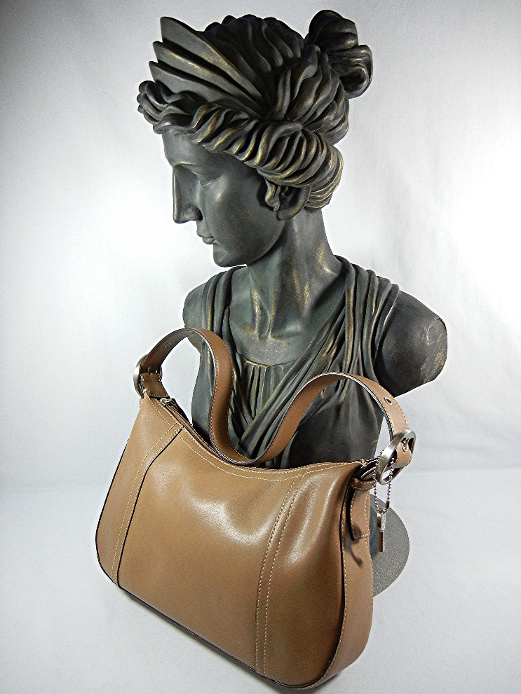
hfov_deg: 45.4
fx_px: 622
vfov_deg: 58.4
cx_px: 269
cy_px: 348
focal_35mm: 31
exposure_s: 1/30
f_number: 3.5
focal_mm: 5.4
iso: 257
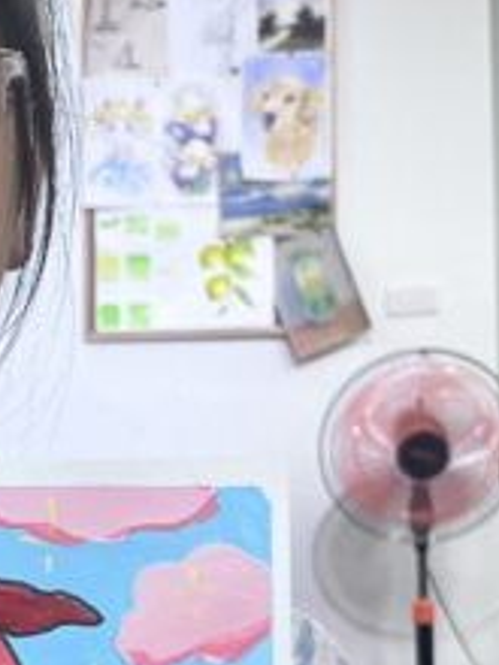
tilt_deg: -4.3
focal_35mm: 118
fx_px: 2268
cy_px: 608
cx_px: -76
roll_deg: +3.1
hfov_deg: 12.3
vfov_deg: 16.5
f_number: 1.6
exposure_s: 1/100
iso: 125
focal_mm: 5.1
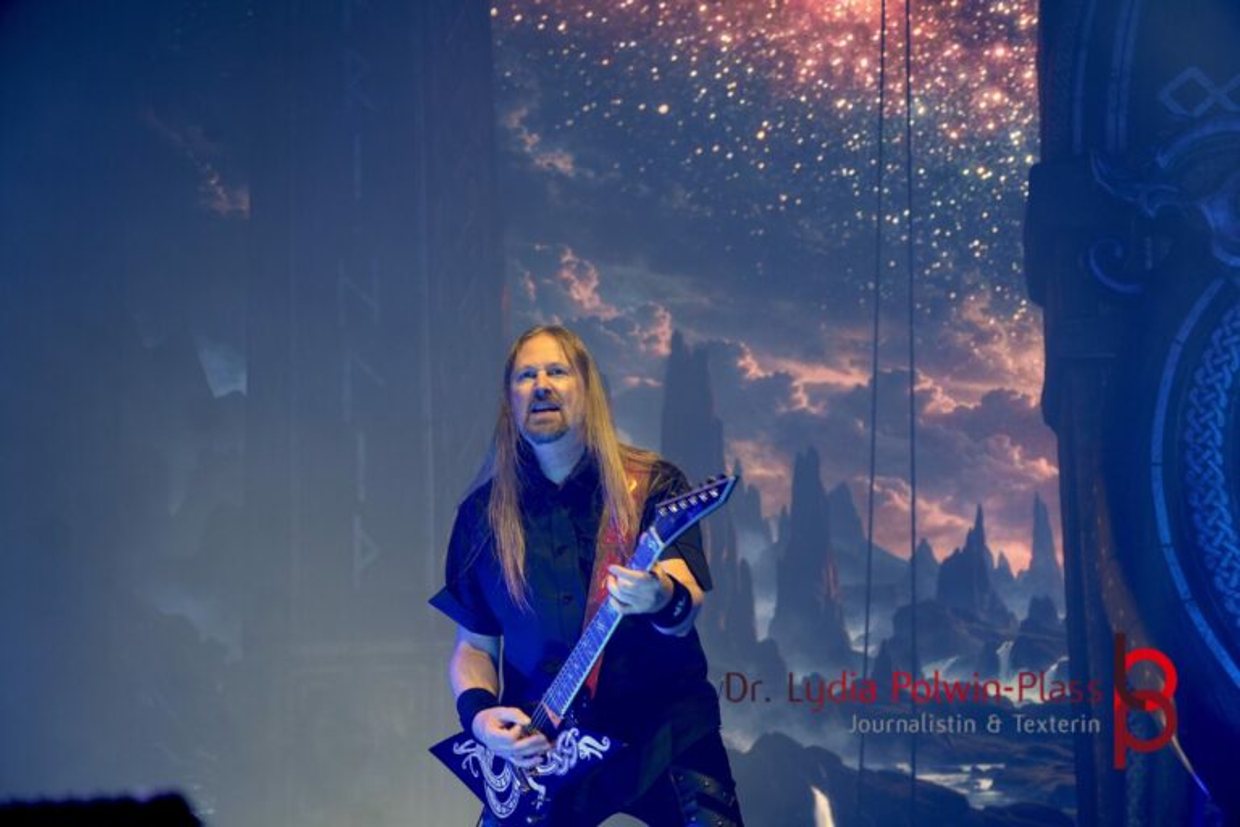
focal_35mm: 76
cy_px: 414
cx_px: 620
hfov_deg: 26.5
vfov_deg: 17.8
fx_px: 2635
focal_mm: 51
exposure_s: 1/160
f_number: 4.5
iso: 640
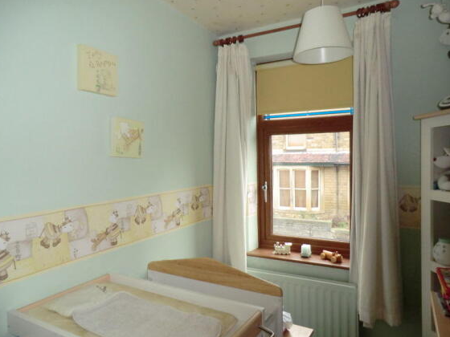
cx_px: 225
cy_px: 173
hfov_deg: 69.4
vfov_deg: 54.9
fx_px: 325
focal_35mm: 25
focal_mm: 4.3
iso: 400
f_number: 3.2
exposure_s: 1/60
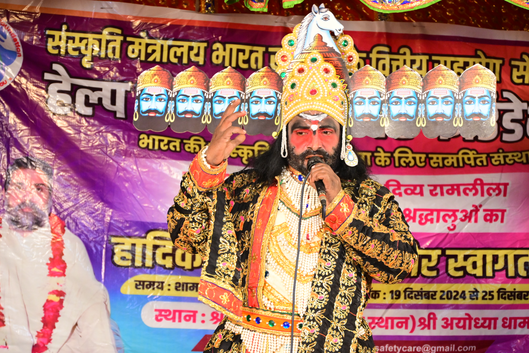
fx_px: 1631
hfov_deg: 18.4
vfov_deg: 12.3
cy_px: 176
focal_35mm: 111
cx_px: 264
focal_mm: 74
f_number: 5.3
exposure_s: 1/125
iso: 2000
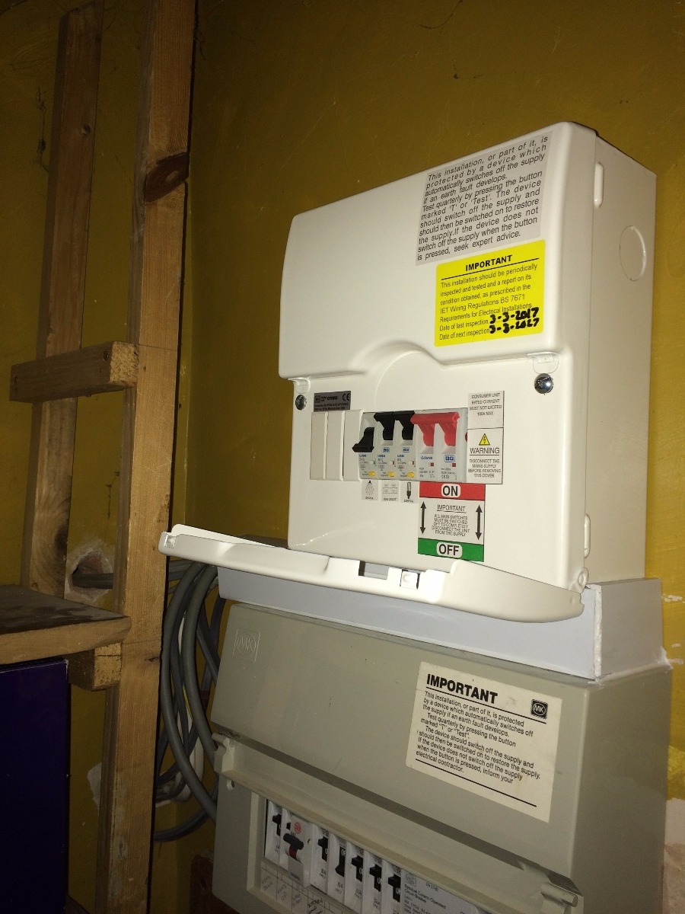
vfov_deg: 61.7
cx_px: 342
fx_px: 765
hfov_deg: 48.2
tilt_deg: +0.4
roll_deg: +0.0
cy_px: 457
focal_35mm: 29
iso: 40
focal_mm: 4.15
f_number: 2.2
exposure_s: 1/33
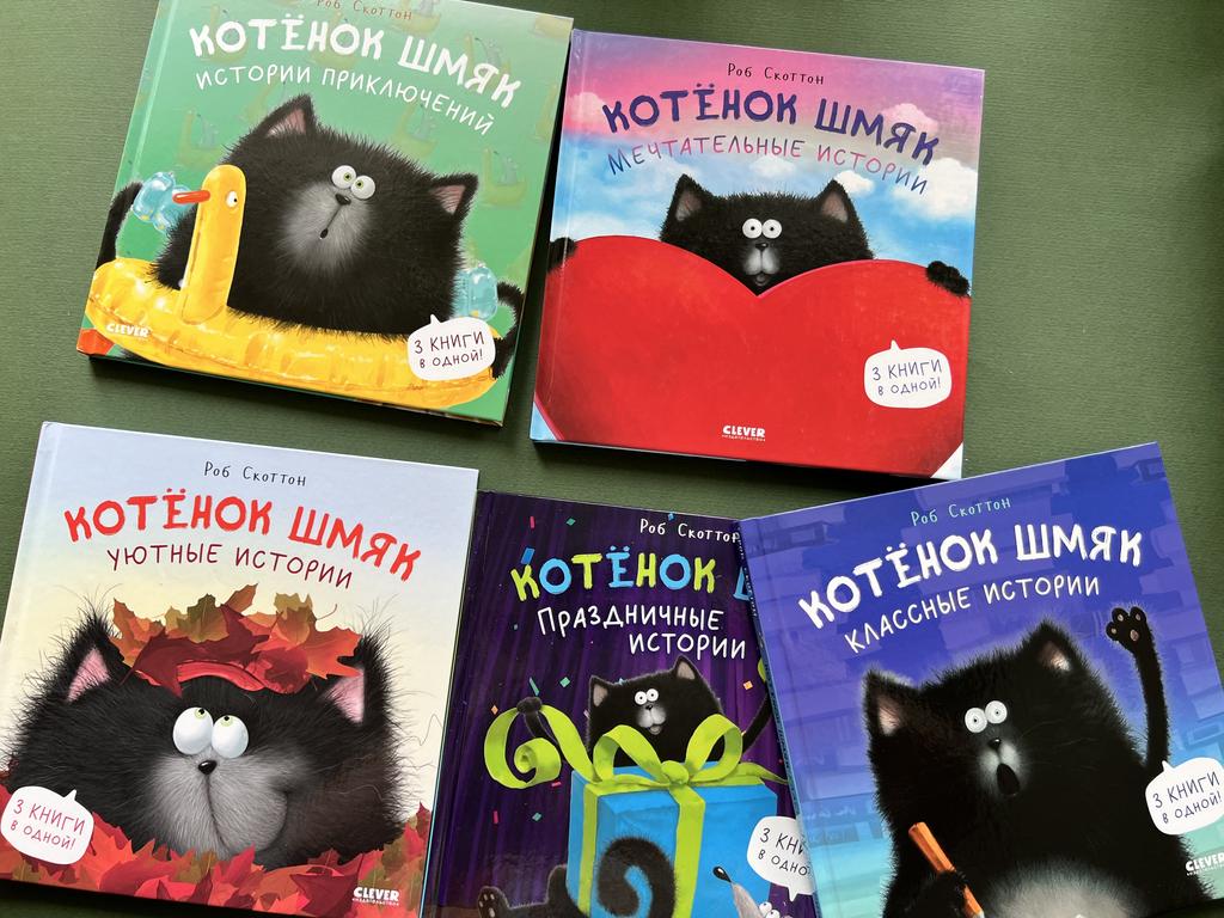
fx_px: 919
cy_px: 459
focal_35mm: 26
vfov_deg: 53.1
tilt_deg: -80.8
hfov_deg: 67.3
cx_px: 612
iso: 100
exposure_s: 1/121
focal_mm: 5.7
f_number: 1.5
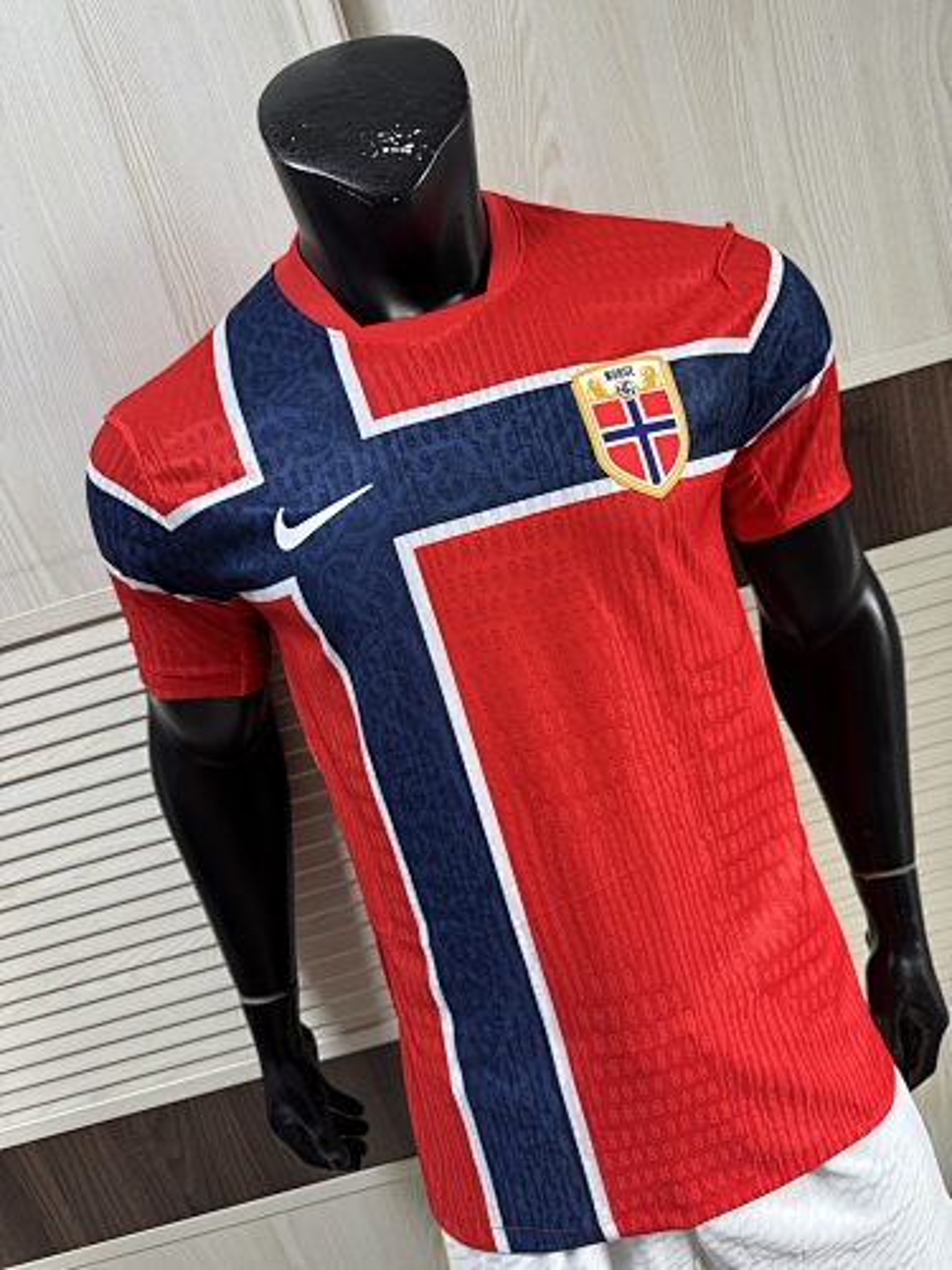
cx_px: 476
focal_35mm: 24
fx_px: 880
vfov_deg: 71.6
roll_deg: +17.2
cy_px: 635
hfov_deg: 56.8
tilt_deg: -15.2
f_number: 1.78
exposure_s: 1/60
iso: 250
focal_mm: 6.76
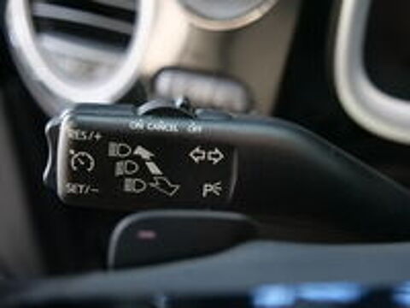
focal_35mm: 50
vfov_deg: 29.1
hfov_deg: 38.2
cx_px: 205
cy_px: 154
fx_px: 592
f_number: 3.5
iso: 3200
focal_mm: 25
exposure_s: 1/60
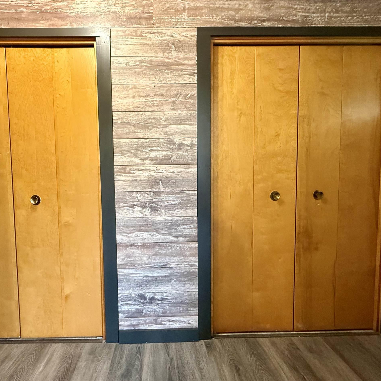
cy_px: 191
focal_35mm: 20
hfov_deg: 74.4
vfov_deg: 74.8
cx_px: 162
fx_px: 249
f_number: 2.2
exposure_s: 1/60
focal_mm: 2.22
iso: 640
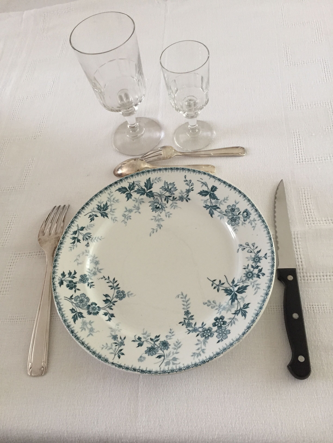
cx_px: 166
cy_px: 222
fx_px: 372
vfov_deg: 61.7
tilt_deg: -58.8
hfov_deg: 48.2
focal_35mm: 29
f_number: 2.2
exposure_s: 1/33
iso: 200
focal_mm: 4.15
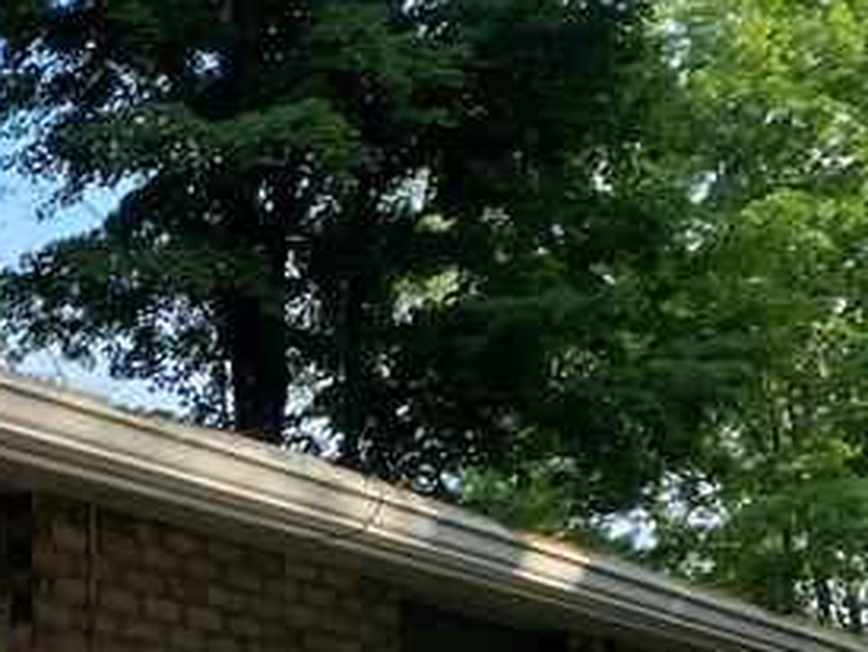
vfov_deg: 14.3
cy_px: 984
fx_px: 2434
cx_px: -501
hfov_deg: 17.7
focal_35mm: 97
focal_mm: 4.25
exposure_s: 1/733
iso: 32
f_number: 1.8
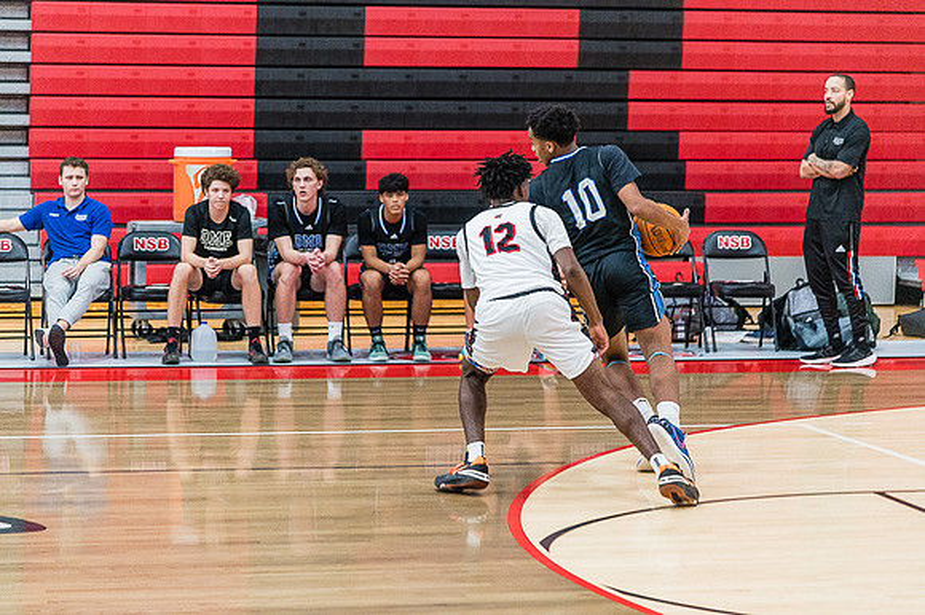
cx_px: 462
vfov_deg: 11.4
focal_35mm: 120
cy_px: 308
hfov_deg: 17.1
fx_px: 3081
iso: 5000
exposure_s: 1/320
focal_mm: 120
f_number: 4
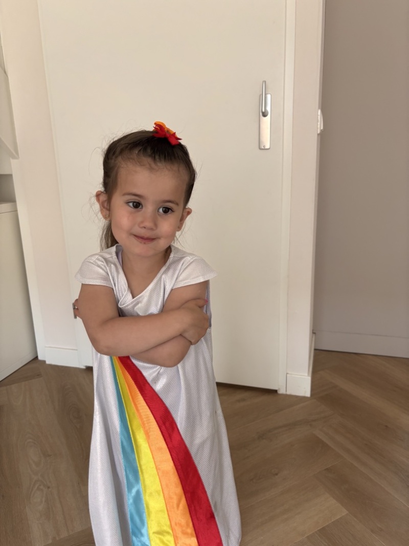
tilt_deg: -13.7
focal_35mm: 26
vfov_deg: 67.3
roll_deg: +0.8
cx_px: 204
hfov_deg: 53.1
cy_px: 273
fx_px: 410
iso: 100
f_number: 1.6
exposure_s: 1/121
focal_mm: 5.96
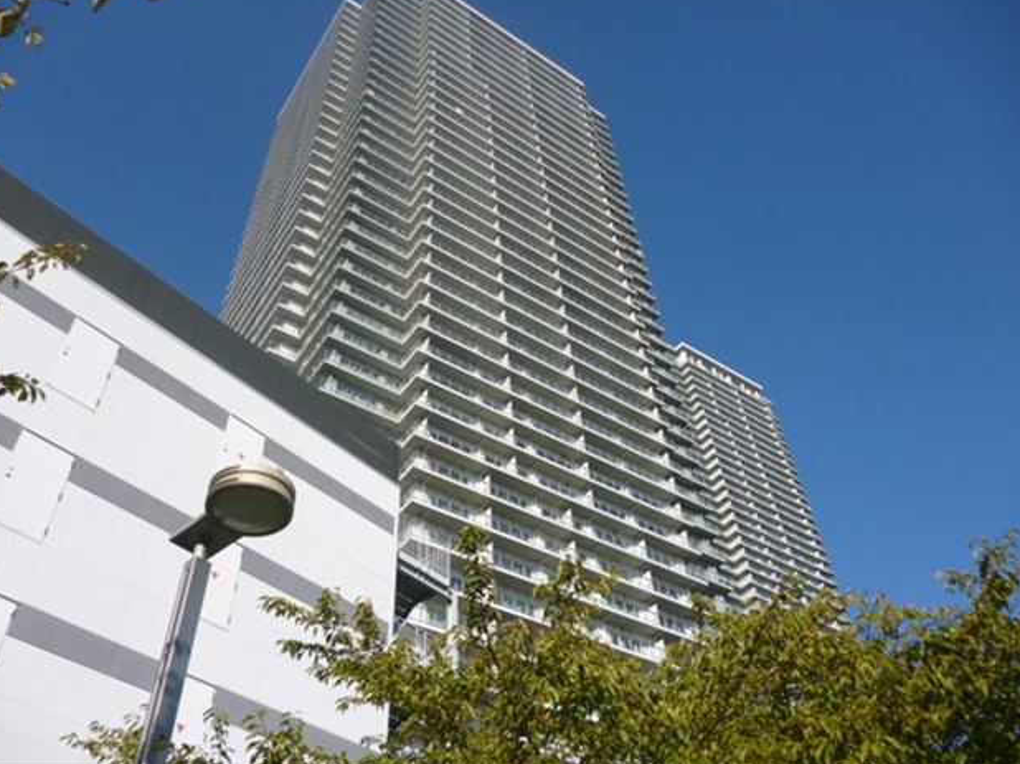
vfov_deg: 48.2
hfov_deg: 61.7
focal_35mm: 29
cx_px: 507
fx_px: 854
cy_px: 376
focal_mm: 5
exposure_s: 1/125
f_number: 9
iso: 100
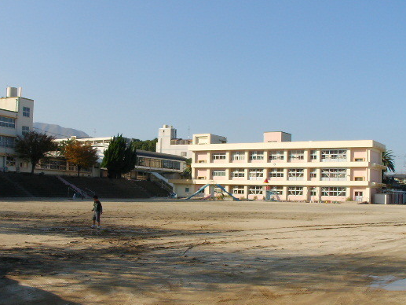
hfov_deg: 40.3
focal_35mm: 47
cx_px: 166
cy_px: 171
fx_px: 551
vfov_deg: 30.9
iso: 50
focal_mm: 5.8
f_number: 6.7
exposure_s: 1/251
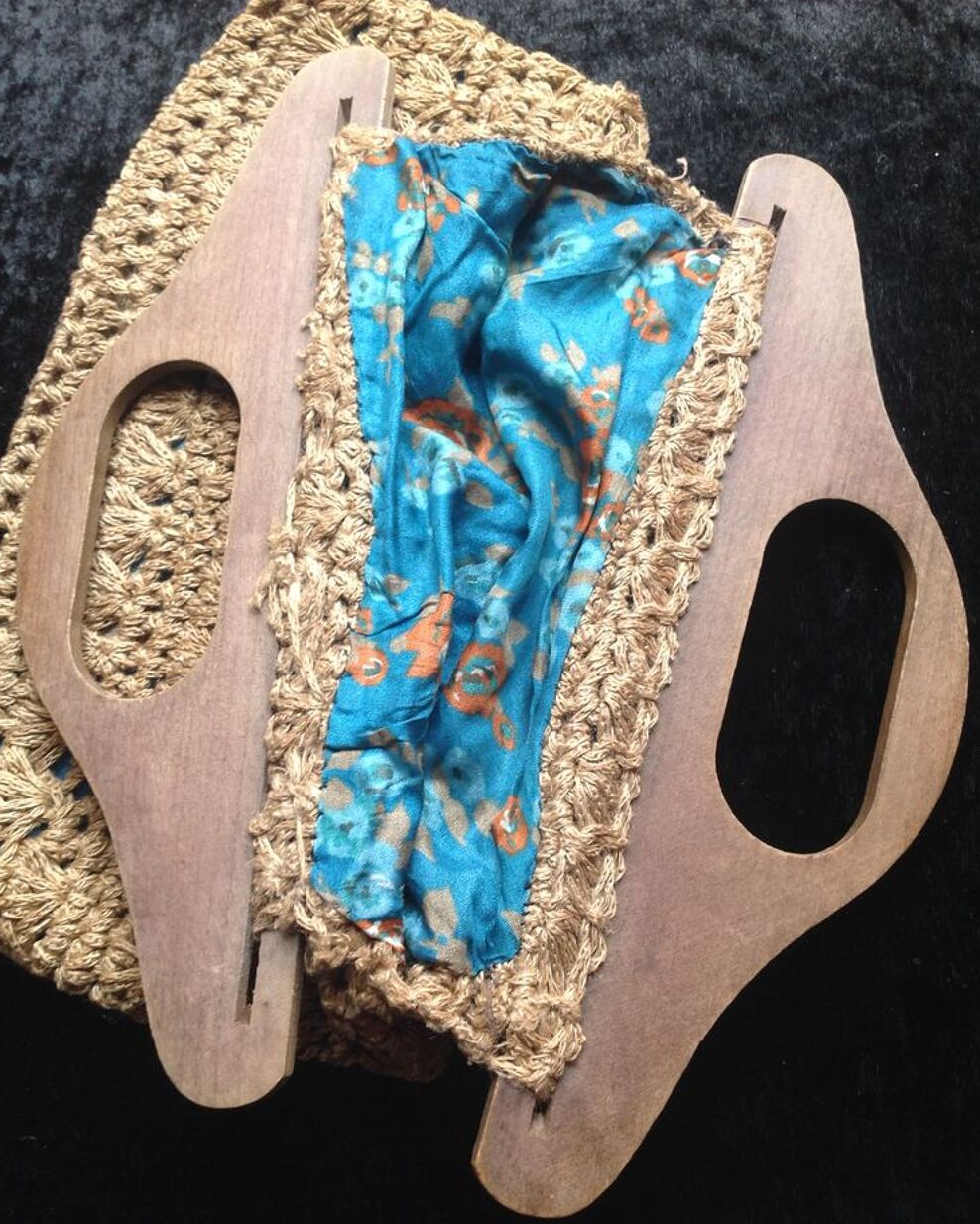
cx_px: 488
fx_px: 1341
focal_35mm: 37
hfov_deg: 40.2
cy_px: 632
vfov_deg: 49.1
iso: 80
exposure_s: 1/15
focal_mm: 4.28
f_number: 2.4
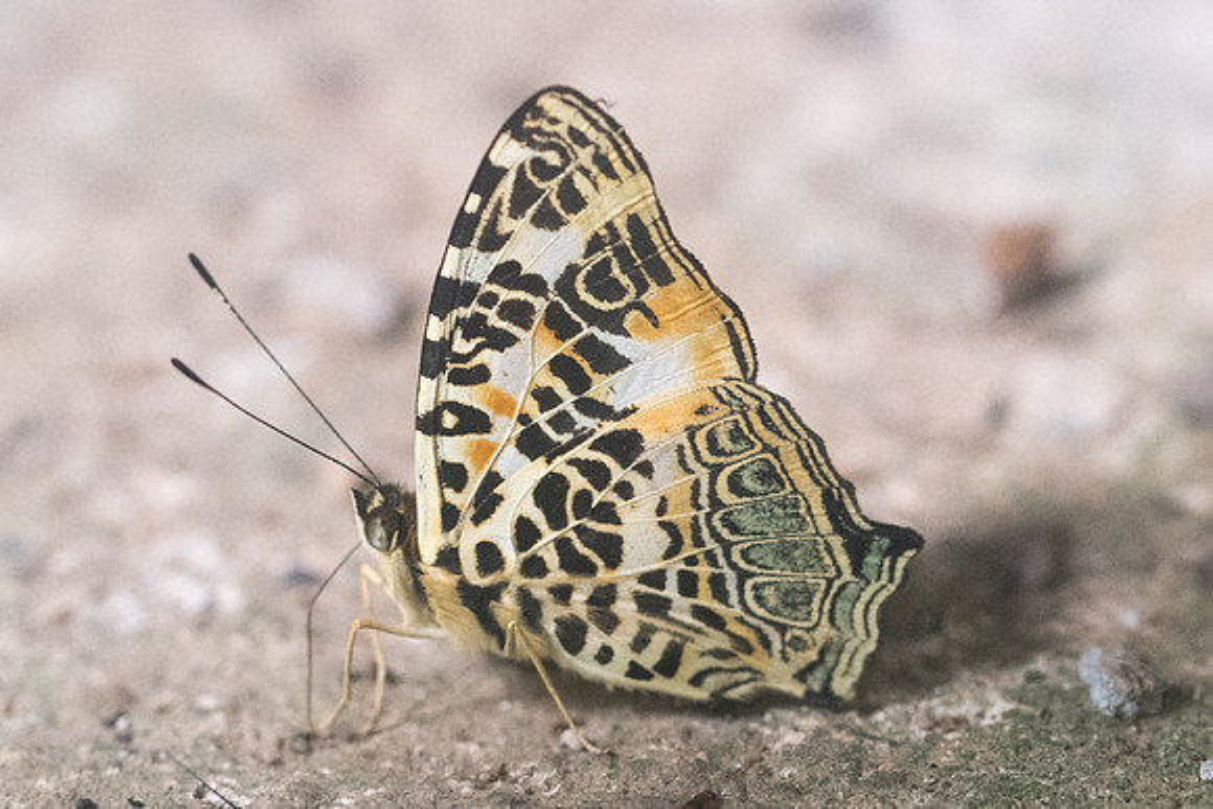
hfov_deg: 4.0
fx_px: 17304
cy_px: 612
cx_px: 868
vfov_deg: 2.7
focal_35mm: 513
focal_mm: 150
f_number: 4
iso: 1250
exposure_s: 1/250
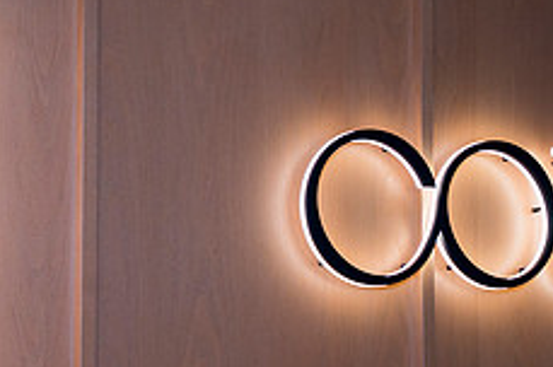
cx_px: 500
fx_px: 1242
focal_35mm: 81
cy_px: 203
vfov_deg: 16.8
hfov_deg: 24.4
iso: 360
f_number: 4.5
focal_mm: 32
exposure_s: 1/160
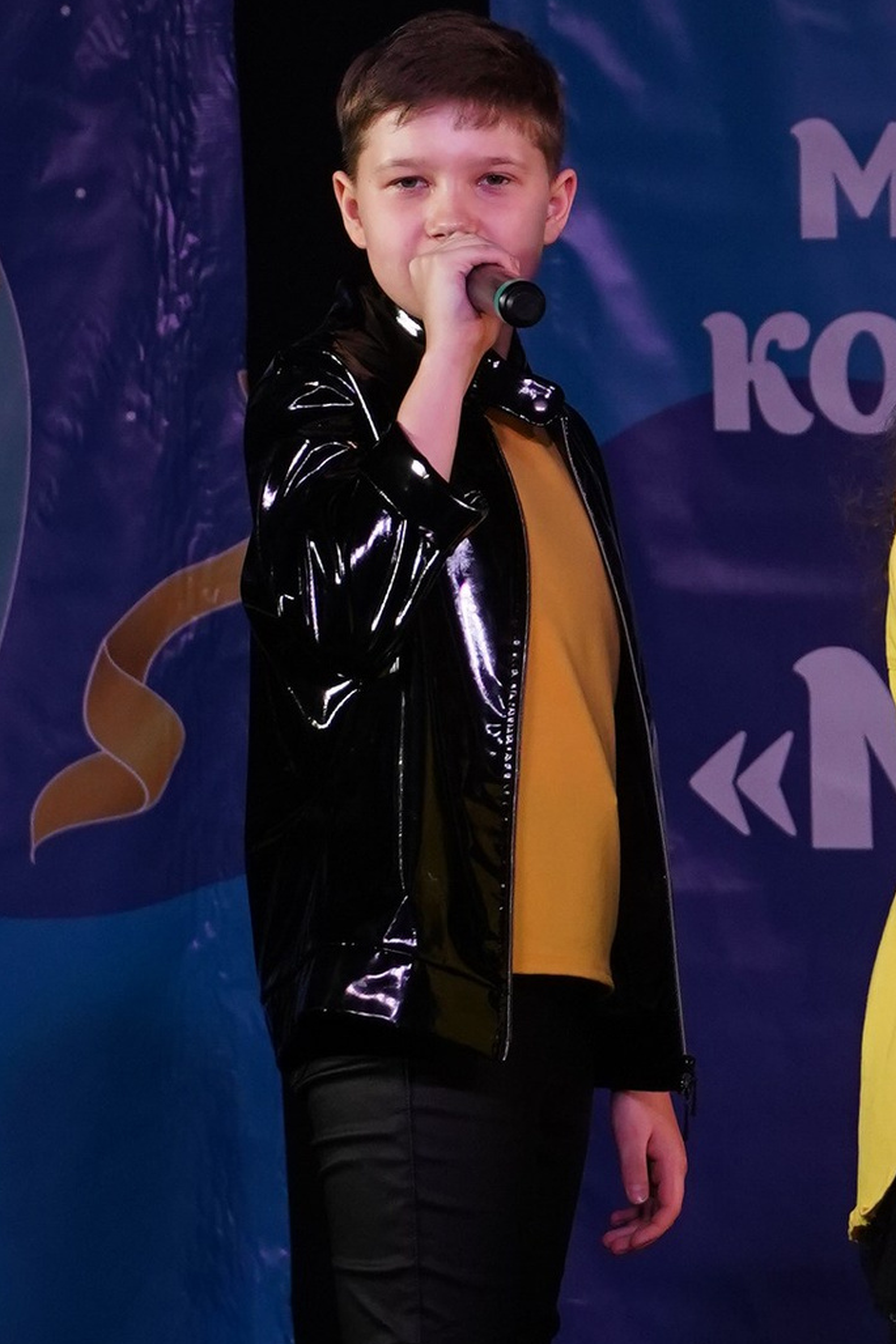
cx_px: 1180
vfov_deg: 4.2
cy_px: 420
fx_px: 18410
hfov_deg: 2.8
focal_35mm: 493
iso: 2000
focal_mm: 132
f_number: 5
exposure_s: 1/400
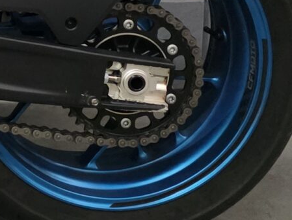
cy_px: -261
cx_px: -326
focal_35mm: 122
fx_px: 1029
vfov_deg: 10.8
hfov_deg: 13.4
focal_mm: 6.25
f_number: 1.7
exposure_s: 1/100
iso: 1600
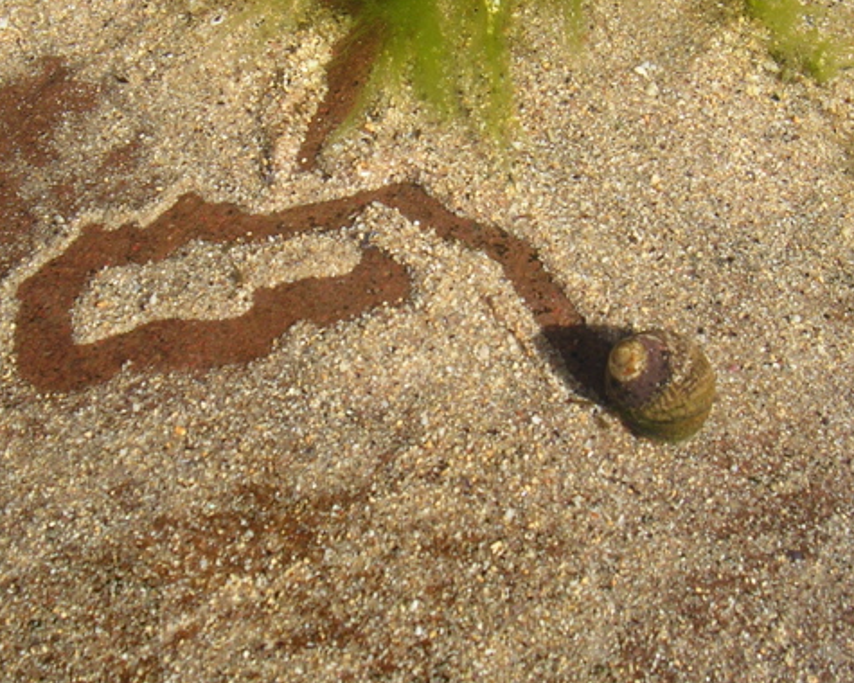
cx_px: 412
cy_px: 289
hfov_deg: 37.3
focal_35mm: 50
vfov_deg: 30.2
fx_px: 1264
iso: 50
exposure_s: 1/156
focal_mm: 5.8
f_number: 5.6
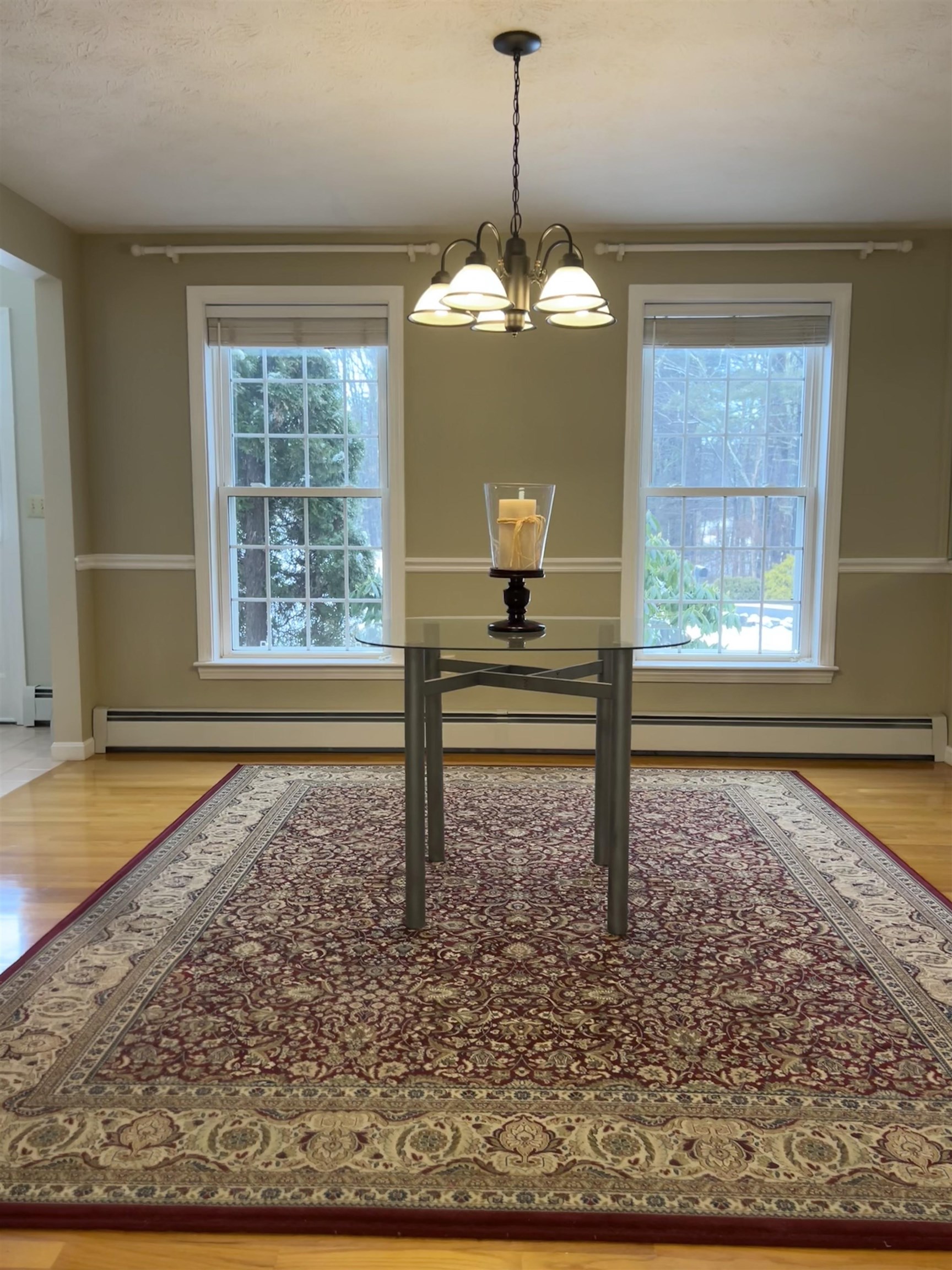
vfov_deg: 67.3
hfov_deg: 53.1
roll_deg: -0.4
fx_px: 953
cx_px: 476
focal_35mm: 26
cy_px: 635
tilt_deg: -6.6
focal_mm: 5.7
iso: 125
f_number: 1.5
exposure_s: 1/60
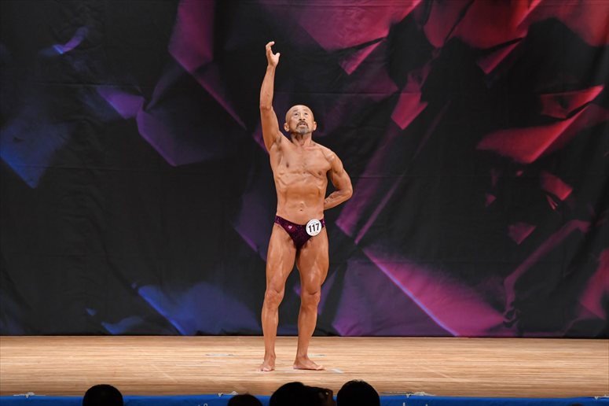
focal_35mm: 225
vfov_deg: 6.1
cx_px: 304
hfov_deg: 9.2
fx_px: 3804
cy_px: 203
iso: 3200
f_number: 5.6
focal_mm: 150
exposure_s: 1/400
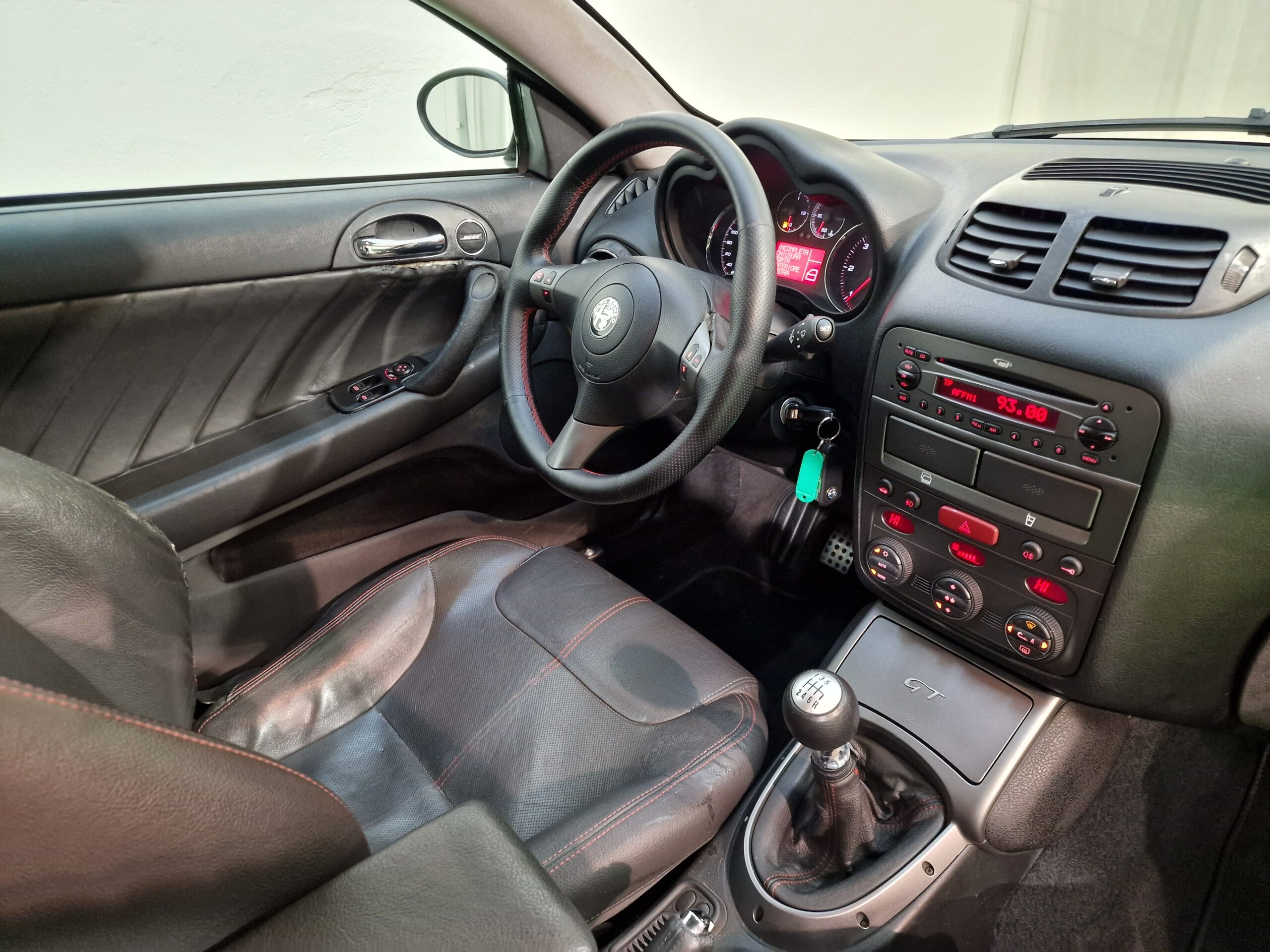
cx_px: 635
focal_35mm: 23
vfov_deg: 58.9
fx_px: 844
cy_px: 476
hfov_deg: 73.9
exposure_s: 1/33
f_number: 1.8
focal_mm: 6.4
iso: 500
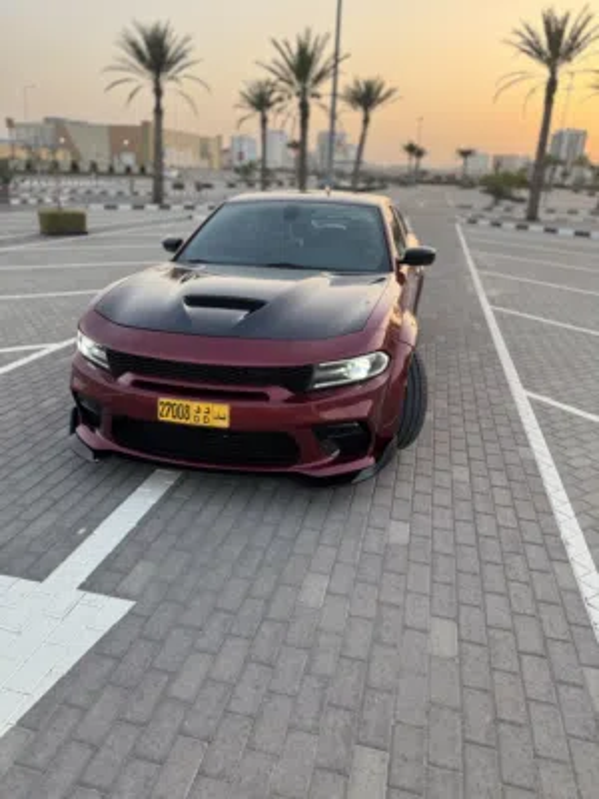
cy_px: 400
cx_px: 300
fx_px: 554
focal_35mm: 24
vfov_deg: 71.6
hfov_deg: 56.8
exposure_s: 1/189
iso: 80
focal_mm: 6.76
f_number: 1.78
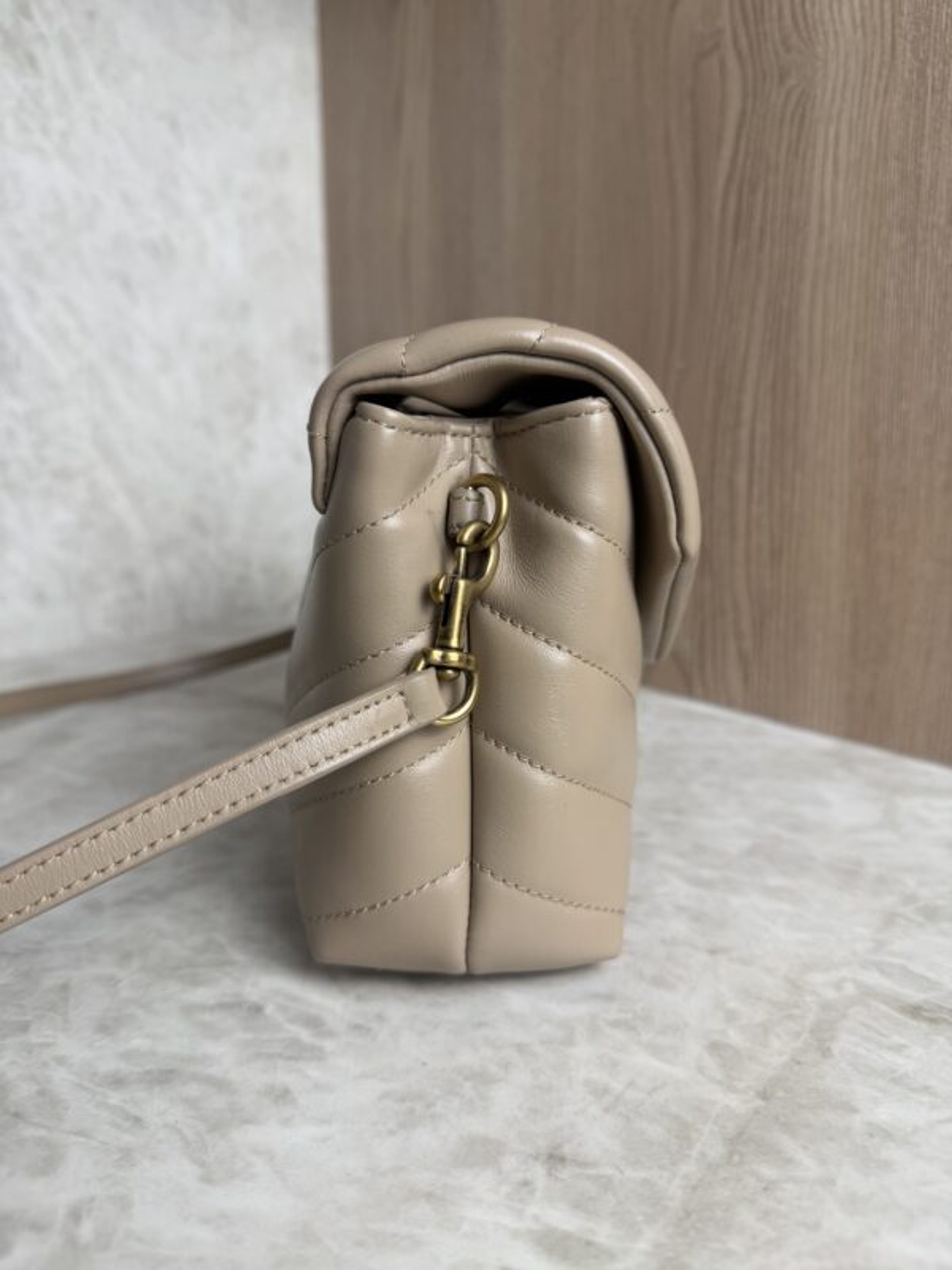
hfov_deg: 56.8
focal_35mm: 24
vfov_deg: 71.6
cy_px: 635
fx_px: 880
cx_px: 476
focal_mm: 6.76
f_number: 1.78
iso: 80
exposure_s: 1/120
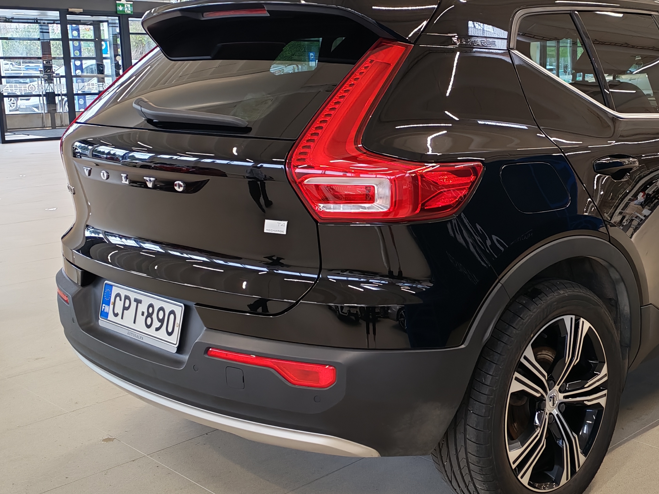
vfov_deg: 30.3
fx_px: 914
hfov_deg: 38.9
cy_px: 233
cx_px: 474
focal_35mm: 48
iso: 160
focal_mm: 6.12
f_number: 1.9
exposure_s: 1/100
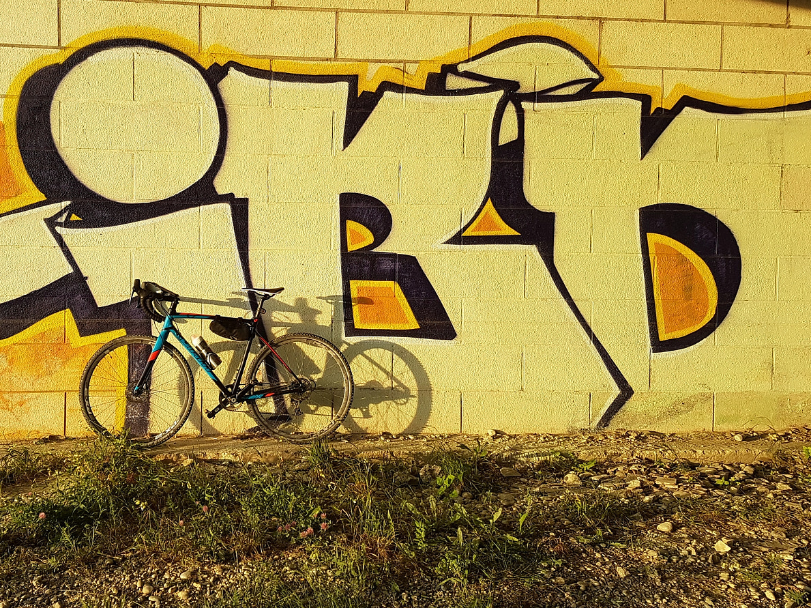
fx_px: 820
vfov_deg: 40.7
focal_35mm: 35
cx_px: 278
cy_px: 283
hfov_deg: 51.8
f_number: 1.7
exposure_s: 1/258
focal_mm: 4.2
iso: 40
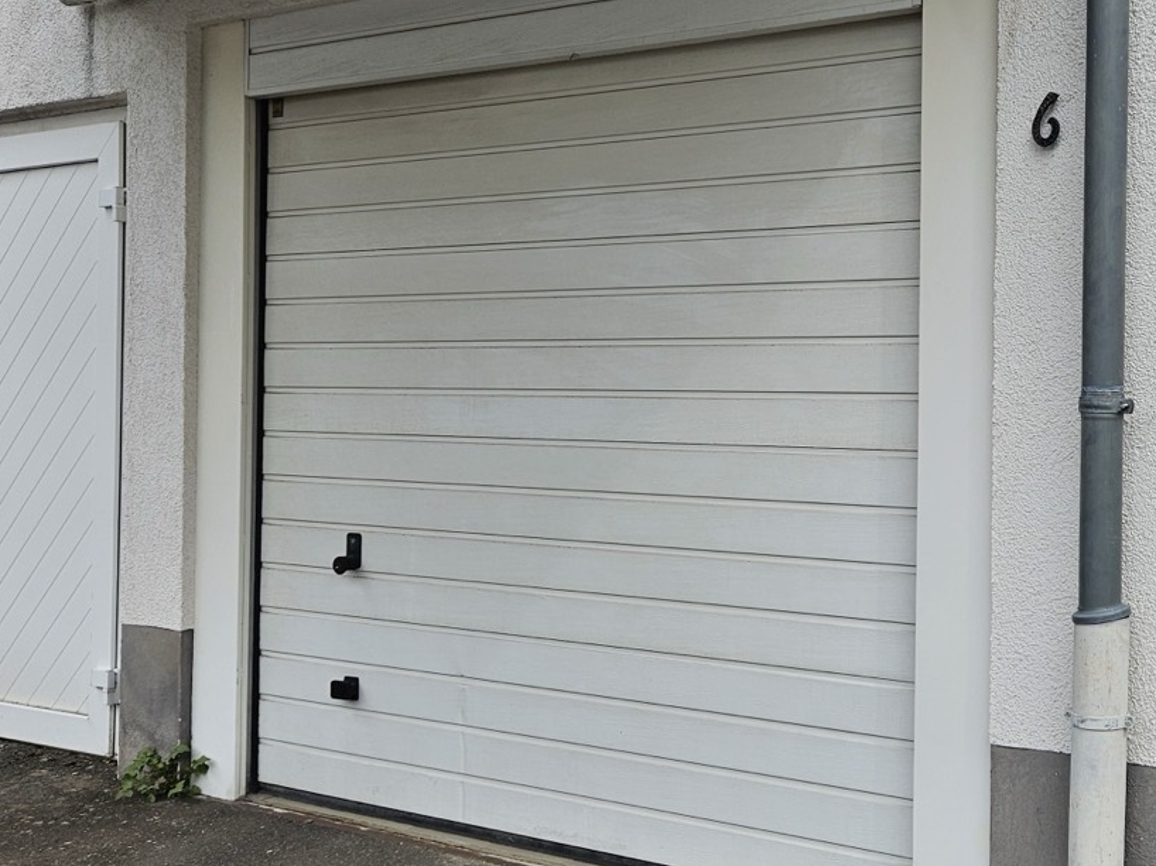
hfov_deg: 40.1
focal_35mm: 45
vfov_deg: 32.2
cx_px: 955
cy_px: 420
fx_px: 1502
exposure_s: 1/1563
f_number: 1.8
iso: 32
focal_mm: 5.4
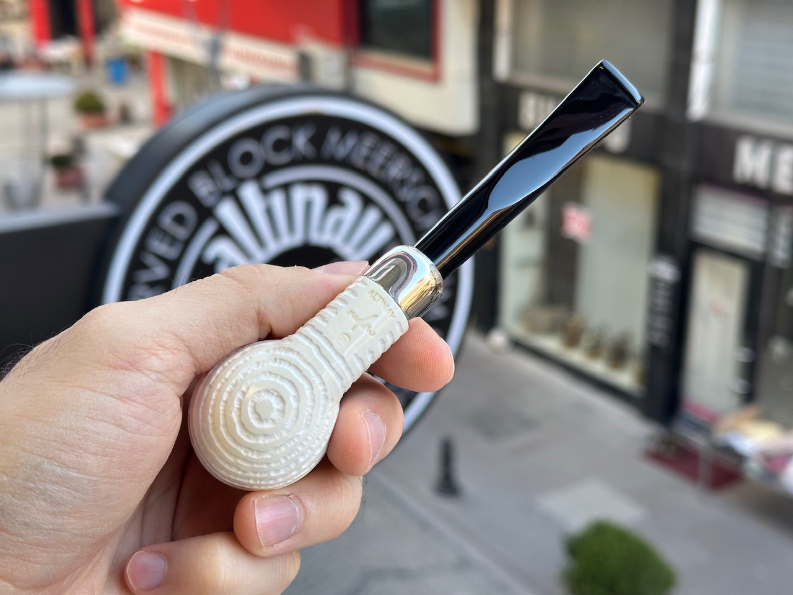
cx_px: 396
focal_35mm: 48
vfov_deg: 30.3
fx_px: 1100
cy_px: 298
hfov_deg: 39.7
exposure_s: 1/144
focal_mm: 6.86
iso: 50
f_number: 1.78
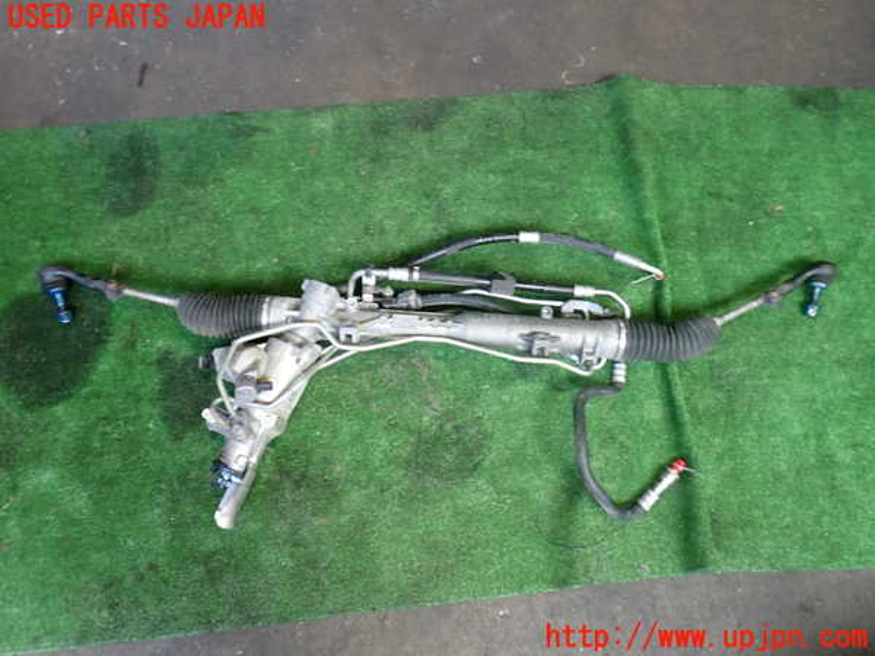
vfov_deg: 46.8
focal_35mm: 30
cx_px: 438
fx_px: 758
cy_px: 328
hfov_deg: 60.0
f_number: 2.3
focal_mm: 5.4
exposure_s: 1/40
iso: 200
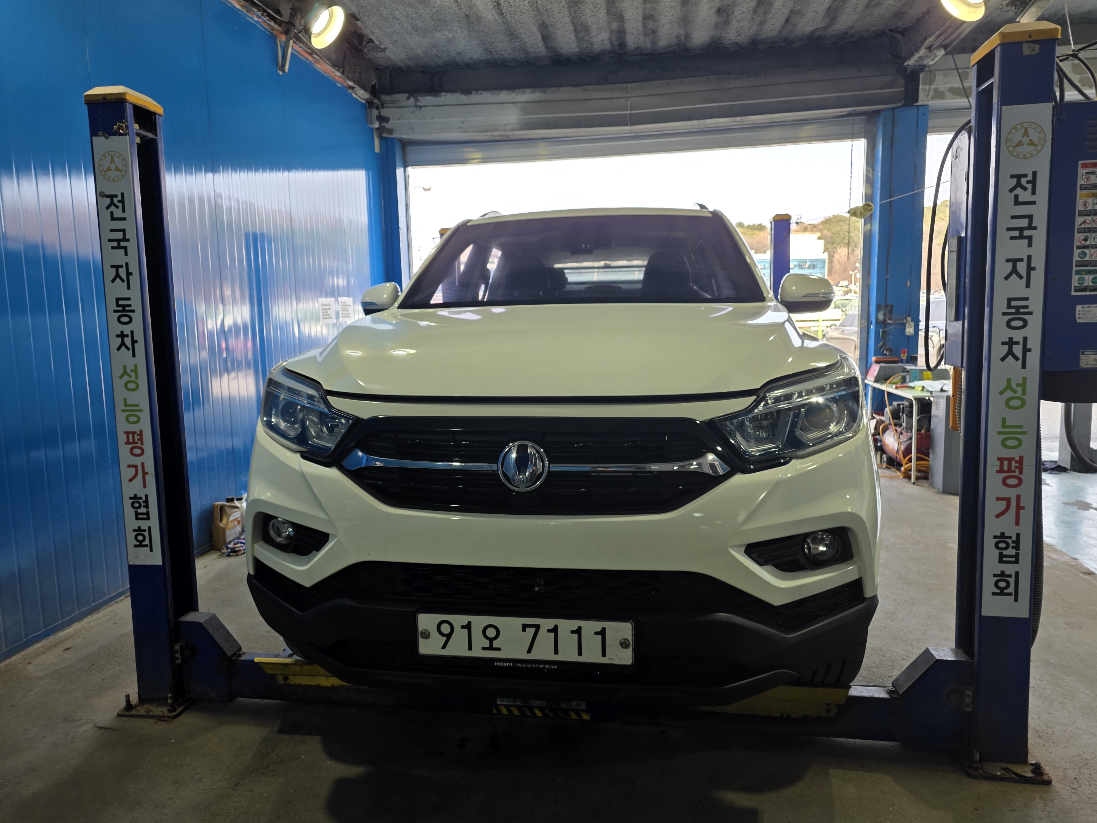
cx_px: 548
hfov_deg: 73.9
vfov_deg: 58.9
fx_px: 729
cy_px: 412
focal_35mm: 23
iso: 25
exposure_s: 1/120
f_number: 1.7
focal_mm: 6.3
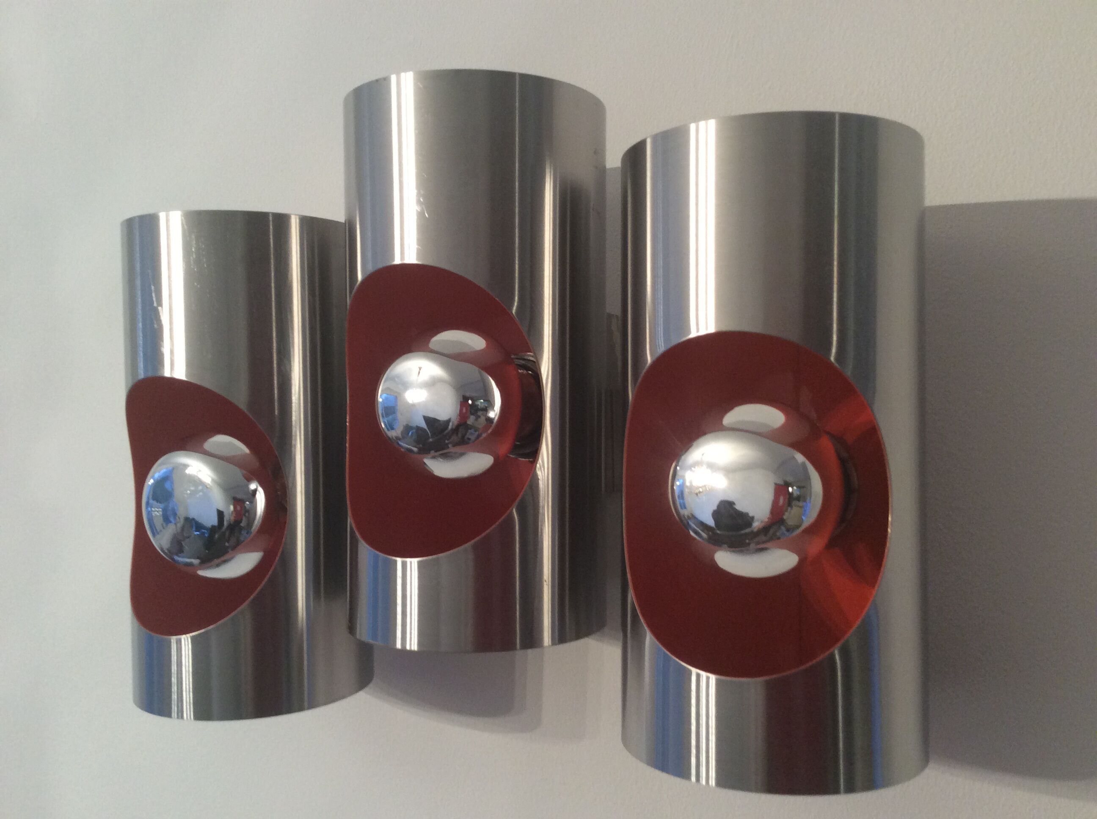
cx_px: 548
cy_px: 410
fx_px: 1013
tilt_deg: +2.8
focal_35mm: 32
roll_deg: +0.8
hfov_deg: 56.9
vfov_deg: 44.1
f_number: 2.4
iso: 80
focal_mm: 3.3
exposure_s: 1/25
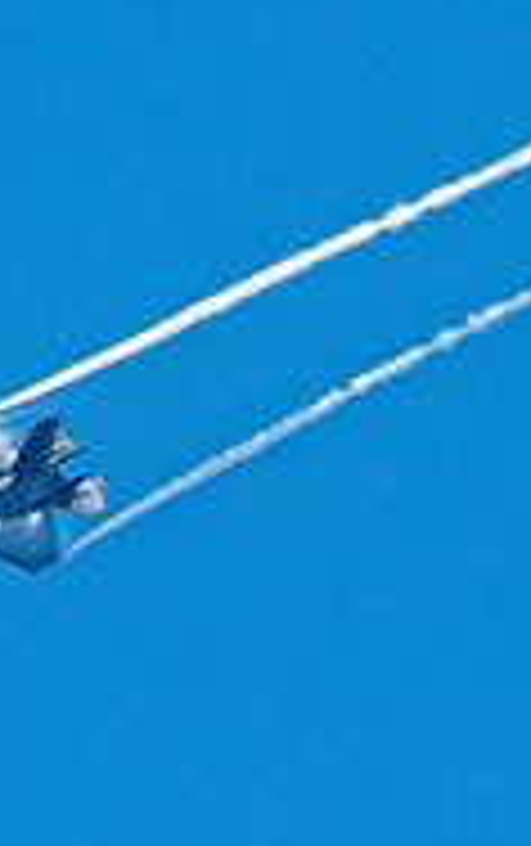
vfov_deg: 0.9
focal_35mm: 2469
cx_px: -304
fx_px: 56994
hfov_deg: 0.5
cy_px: 242
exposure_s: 1/1250
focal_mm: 400
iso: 640
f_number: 10
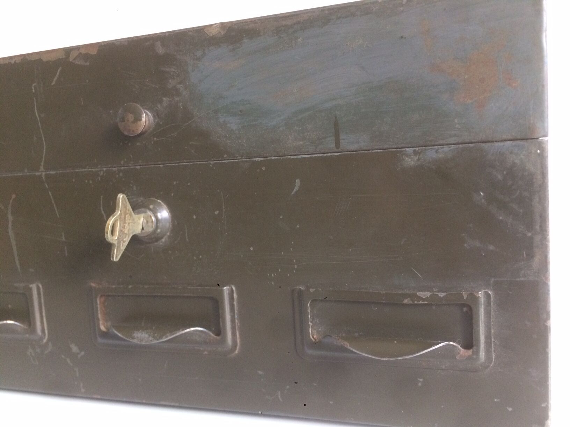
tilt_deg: -5.6
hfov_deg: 61.7
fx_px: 478
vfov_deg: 48.2
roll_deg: +4.1
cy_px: 214
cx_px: 285
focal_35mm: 29
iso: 320
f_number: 2.2
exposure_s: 1/33
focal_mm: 4.15
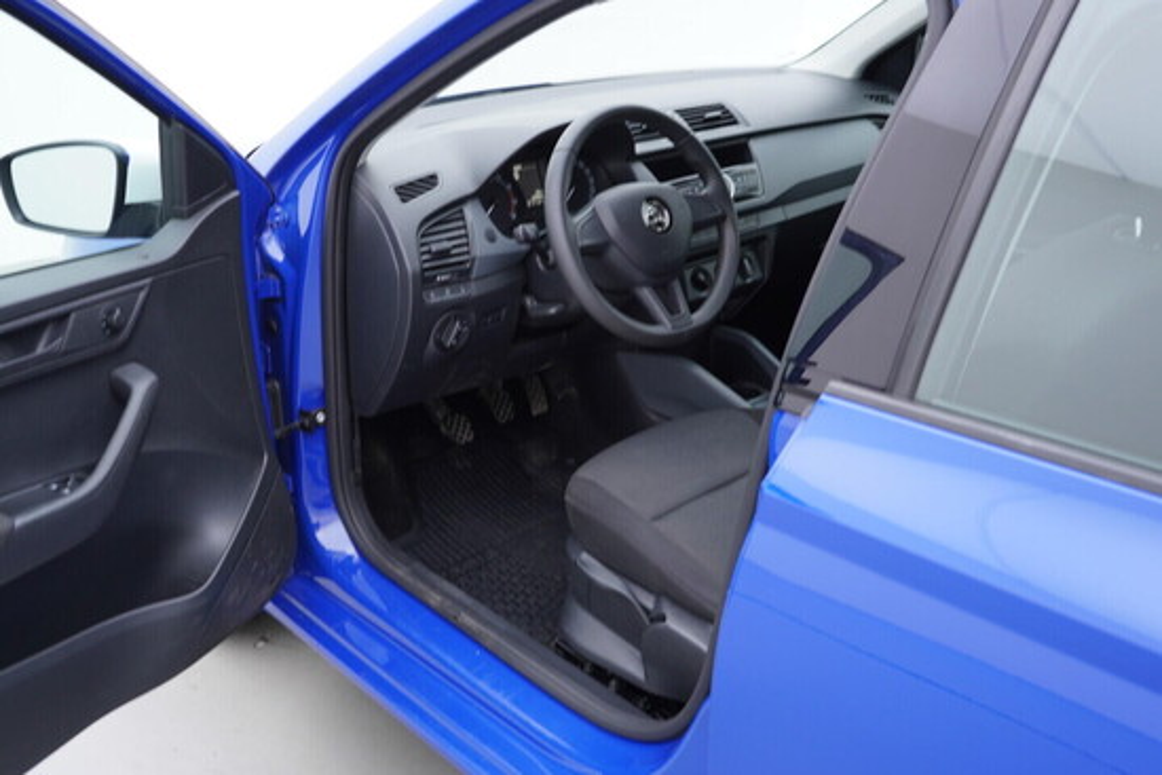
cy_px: 388
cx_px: 581
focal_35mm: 36
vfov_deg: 36.9
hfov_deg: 53.1
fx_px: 1162
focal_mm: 24
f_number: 2.8
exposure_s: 1/40
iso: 125
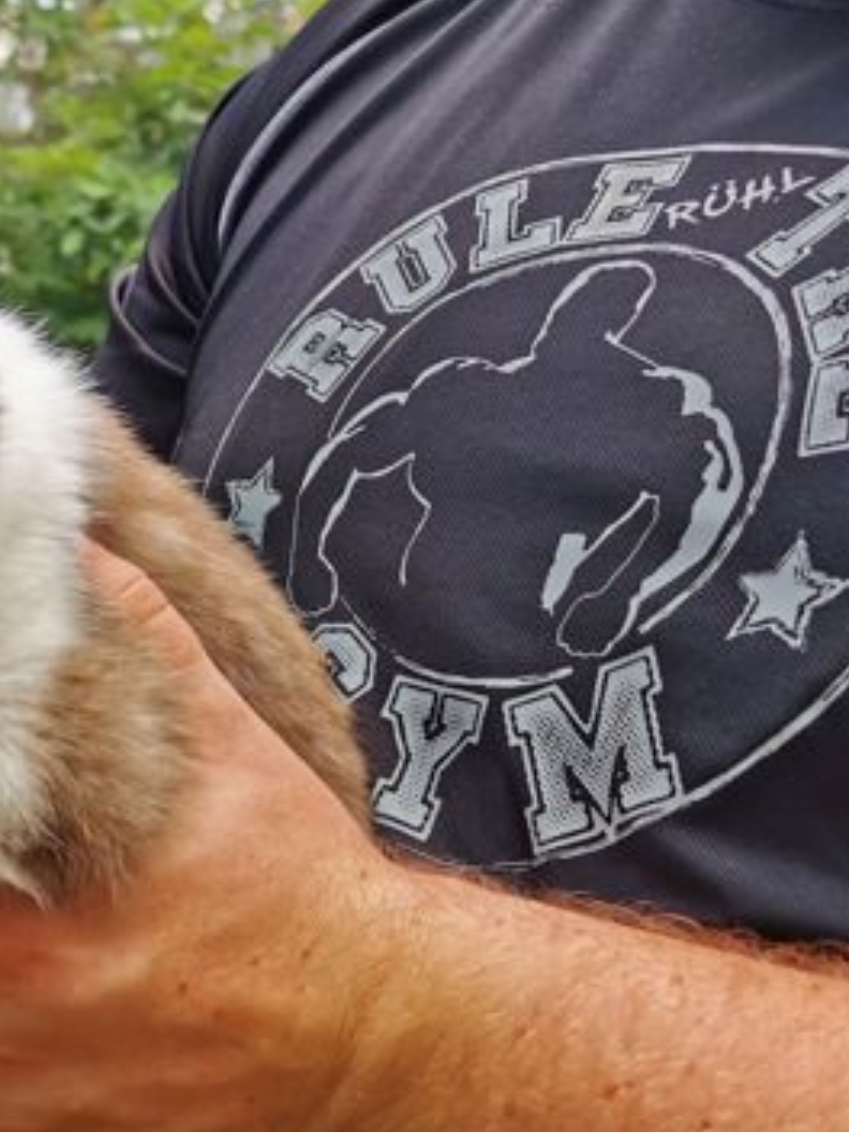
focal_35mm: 56
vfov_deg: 33.9
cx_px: 53
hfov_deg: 25.2
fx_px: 1831
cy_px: 798
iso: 50
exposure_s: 1/610
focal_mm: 5.56
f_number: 1.6
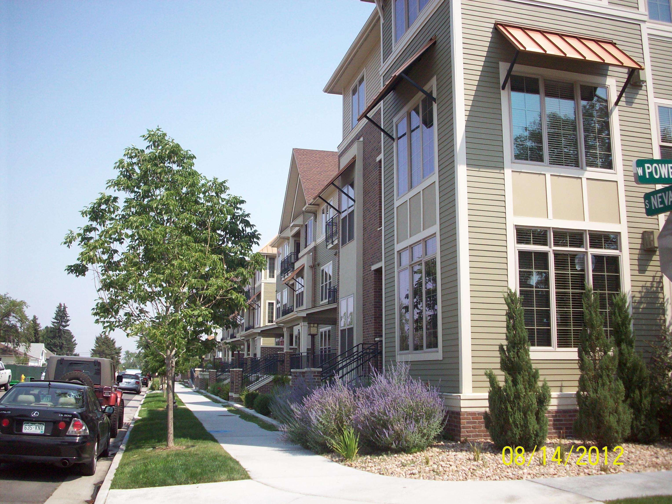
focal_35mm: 37
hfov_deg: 50.1
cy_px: 252
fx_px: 718
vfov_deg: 38.7
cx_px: 336
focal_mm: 6.2
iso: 80
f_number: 5.6
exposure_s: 1/236
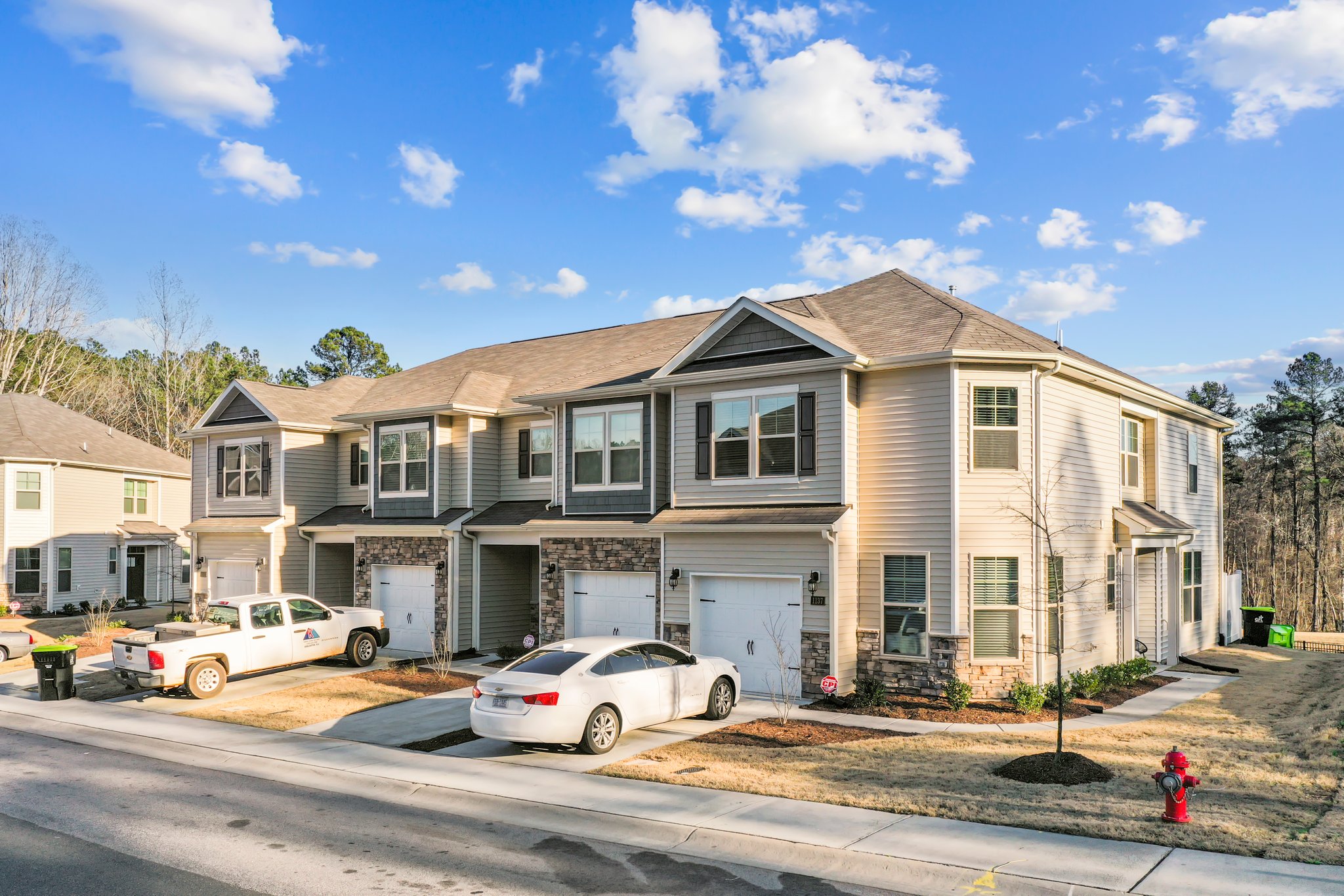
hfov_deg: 65.5
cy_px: 448
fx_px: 1045
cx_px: 672
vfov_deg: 46.4
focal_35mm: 28
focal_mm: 10.26
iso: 100
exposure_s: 1/500
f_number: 5.6
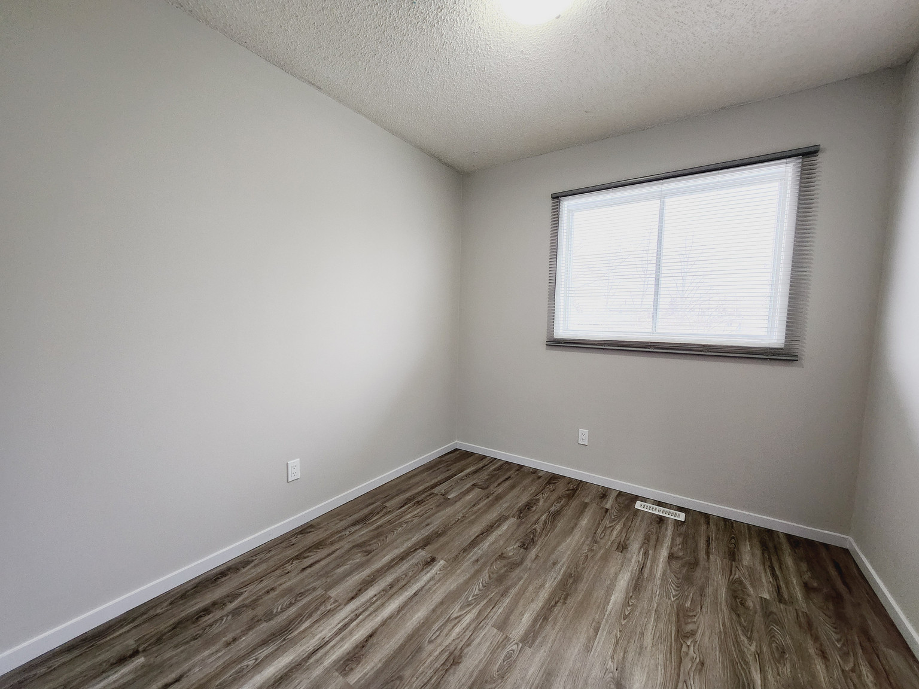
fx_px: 345
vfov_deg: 89.9
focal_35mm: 13
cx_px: 460
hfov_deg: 106.2
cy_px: 344
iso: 100
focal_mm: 1.74
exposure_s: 1/60
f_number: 2.2
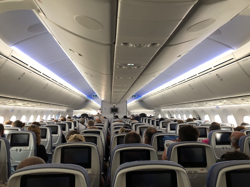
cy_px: 94
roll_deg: +0.9
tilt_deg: +5.4
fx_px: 202
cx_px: 125
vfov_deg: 49.7
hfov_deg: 63.4
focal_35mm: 28
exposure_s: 1/24
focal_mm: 4
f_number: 1.8
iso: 40
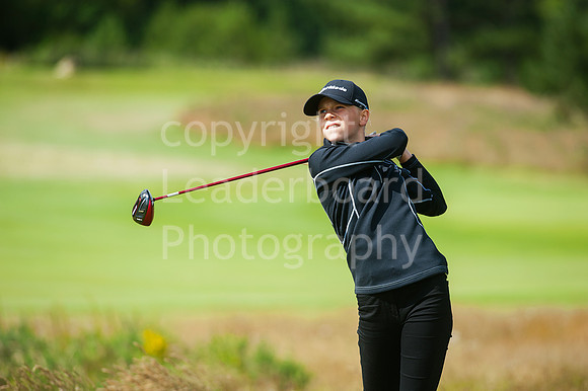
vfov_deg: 4.6
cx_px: 294
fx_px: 4897
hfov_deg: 6.9
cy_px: 196
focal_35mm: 300
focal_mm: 300
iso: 400
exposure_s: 1/2500
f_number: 5.6
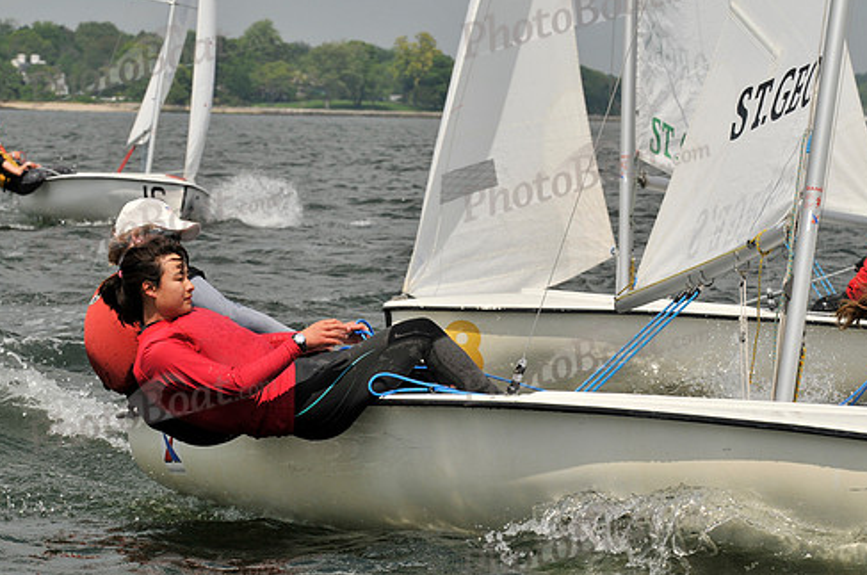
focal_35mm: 175
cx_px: 369
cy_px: 293
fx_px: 4208
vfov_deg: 7.8
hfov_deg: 11.8
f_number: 9
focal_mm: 98
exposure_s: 1/800
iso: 200
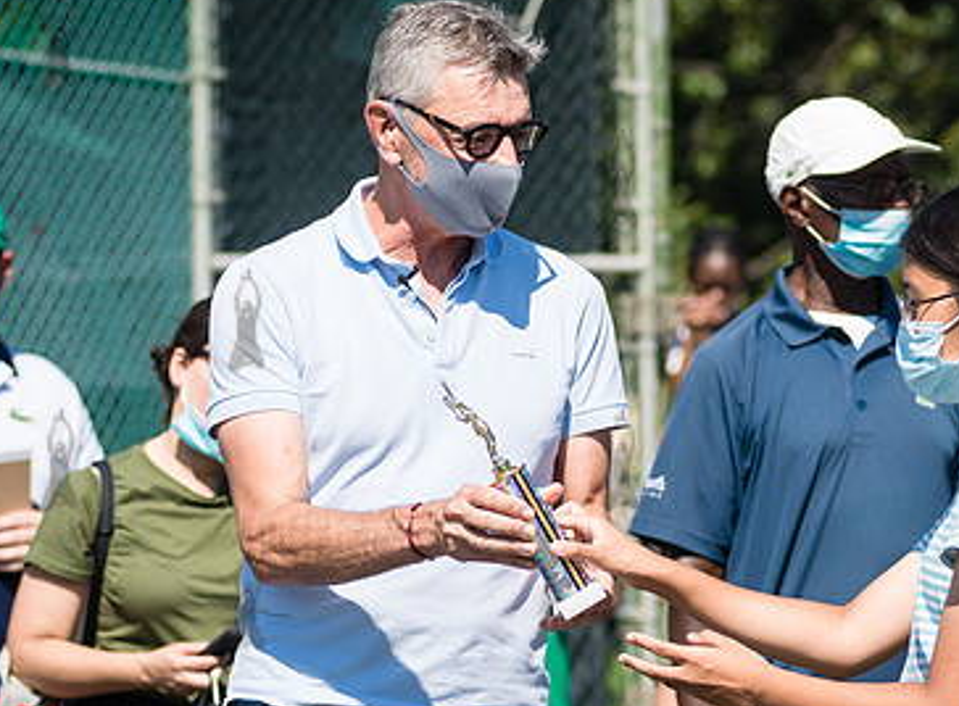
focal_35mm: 207
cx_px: 667
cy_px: 549
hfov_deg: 9.6
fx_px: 5697
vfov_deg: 7.1
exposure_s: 1/1600
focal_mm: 105
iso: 125
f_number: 4.5
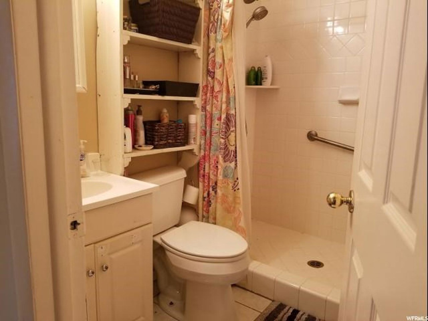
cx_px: 214
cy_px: 160
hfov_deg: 67.3
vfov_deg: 53.1
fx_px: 321
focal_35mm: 26
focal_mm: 4.25
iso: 250
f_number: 1.7
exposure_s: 1/17
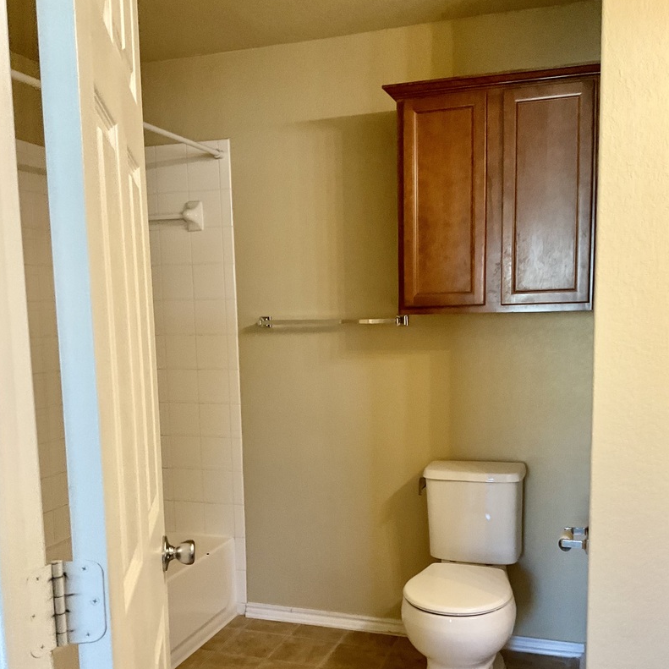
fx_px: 765
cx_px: 340
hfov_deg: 47.2
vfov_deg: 46.8
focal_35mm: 35
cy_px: 414
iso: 160
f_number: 1.8
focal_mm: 3
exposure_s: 1/60
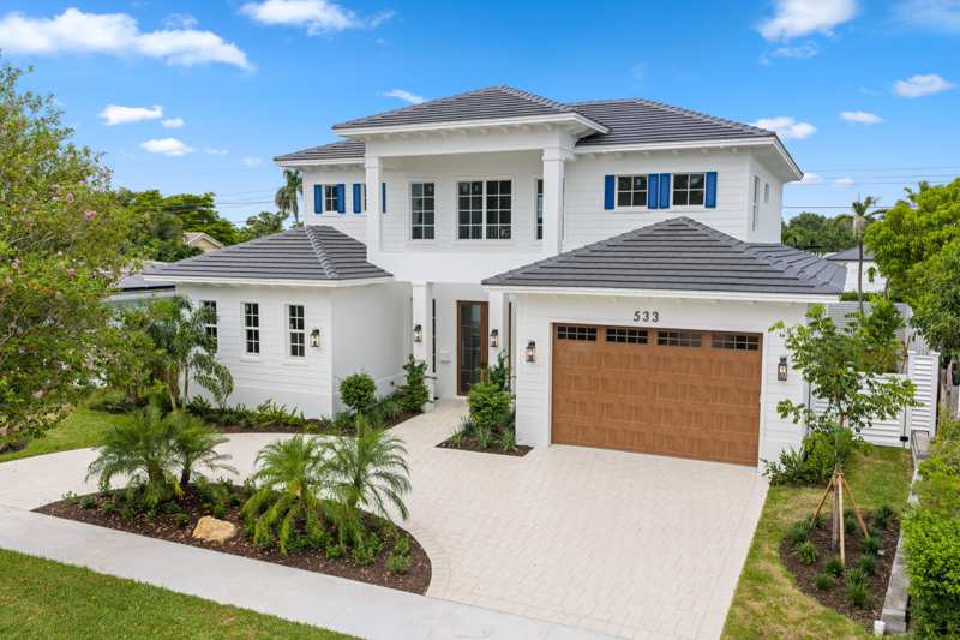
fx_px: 746
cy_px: 320
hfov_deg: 65.5
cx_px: 480
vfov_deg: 46.4
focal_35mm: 28
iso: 100
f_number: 2.8
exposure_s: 1/500
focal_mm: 14.45
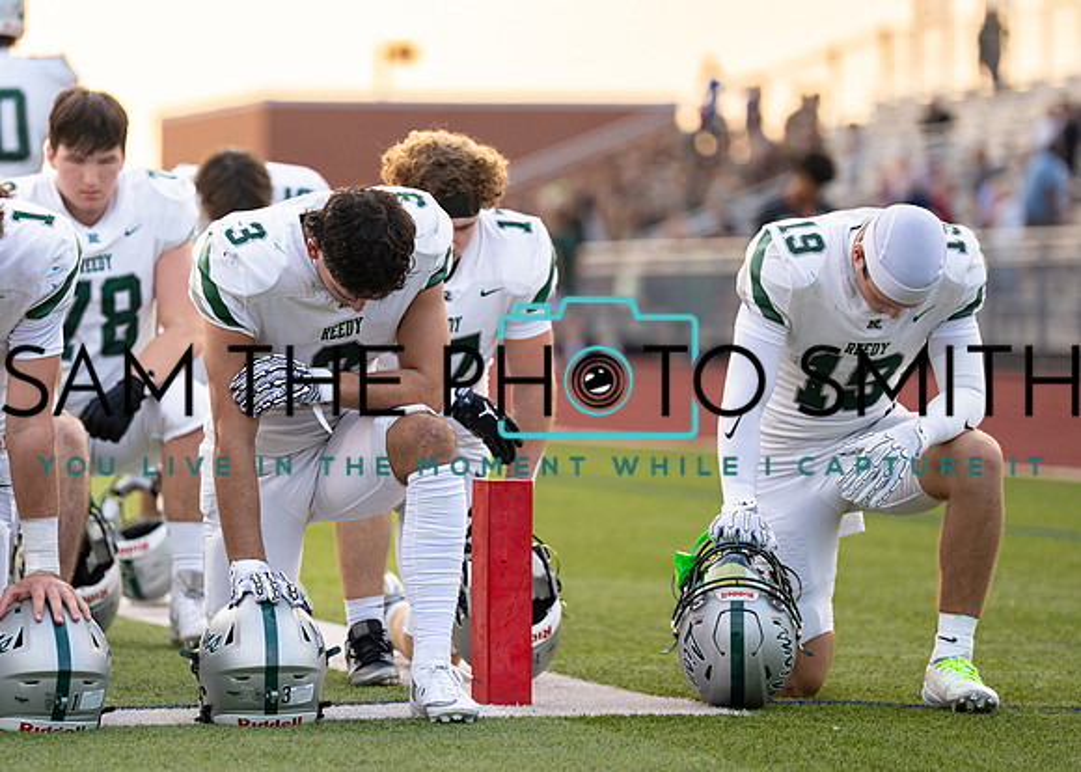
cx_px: 392
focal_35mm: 211
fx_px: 6476
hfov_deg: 9.5
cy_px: 358
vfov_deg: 6.8
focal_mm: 159
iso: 640
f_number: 2.8
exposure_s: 1/2500
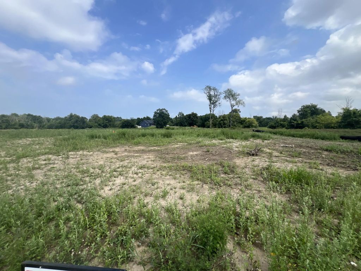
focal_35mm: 13
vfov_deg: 89.9
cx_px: 180
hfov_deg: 106.2
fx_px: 136
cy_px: 136
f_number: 1.8
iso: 32
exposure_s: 1/1488
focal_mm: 1.57
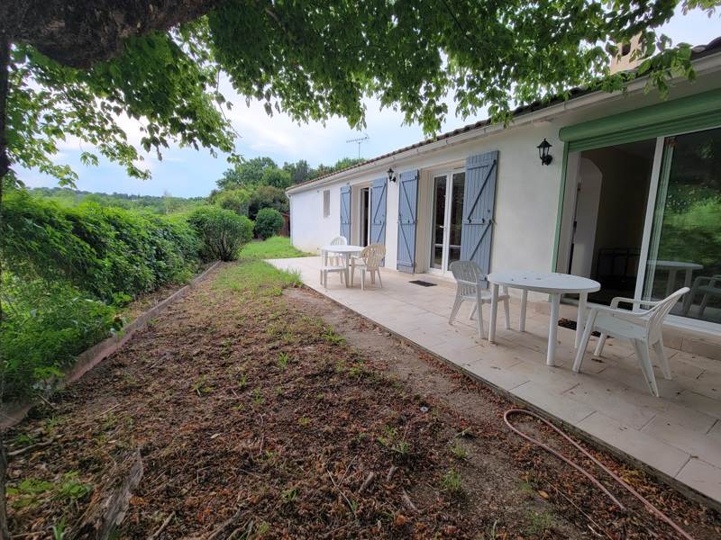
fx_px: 271
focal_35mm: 13
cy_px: 270
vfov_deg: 89.9
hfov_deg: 106.2
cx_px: 360
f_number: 2.2
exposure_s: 1/266
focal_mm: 2.2
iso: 50
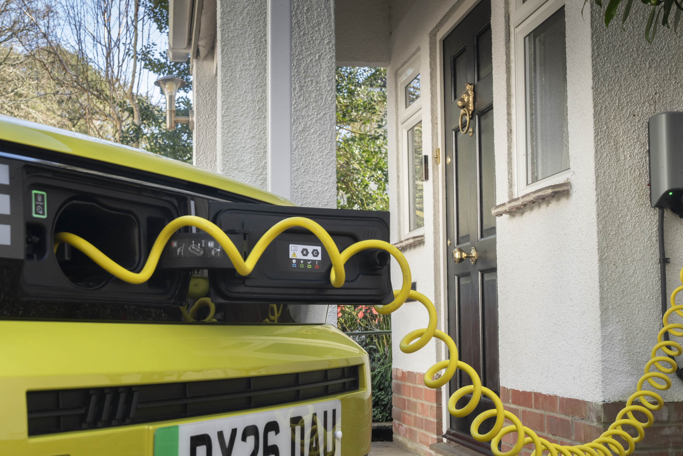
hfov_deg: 38.8
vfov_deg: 26.4
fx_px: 968
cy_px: 273
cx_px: 293
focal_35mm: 51
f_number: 8
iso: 125
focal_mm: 33
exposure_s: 1/13
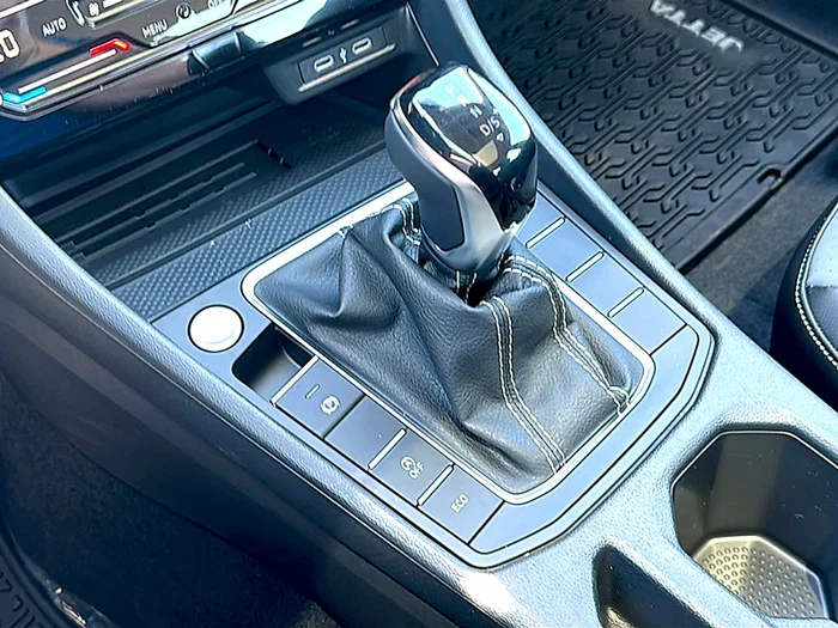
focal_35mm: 39
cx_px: 419
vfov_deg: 36.8
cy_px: 314
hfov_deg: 47.9
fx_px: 944
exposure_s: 1/40
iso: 64
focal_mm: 6.86
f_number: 1.78
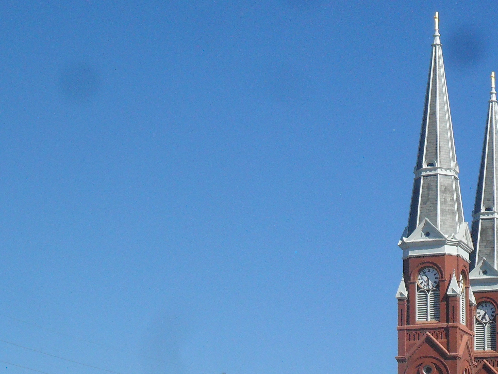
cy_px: 347
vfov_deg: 13.8
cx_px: 279
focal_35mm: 106
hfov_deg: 18.5
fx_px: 1525
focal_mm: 9.3
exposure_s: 1/750
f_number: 5
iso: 100
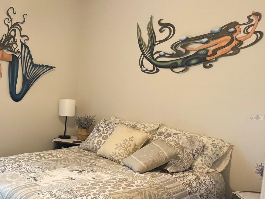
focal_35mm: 44
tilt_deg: -8.2
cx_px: 34
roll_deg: -1.8
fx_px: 337
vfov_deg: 32.8
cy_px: 117
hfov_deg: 40.2
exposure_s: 1/60
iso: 200
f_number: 1.78
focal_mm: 6.76
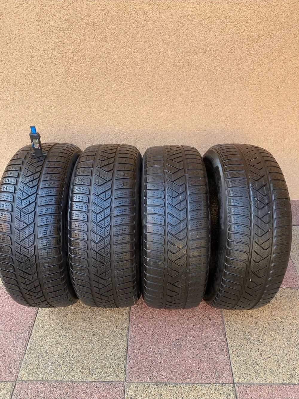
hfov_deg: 53.0
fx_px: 300
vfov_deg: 67.3
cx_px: 150
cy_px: 200
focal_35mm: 26
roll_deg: -2.4
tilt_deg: -40.6
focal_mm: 4.25
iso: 64
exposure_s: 1/121
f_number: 1.8
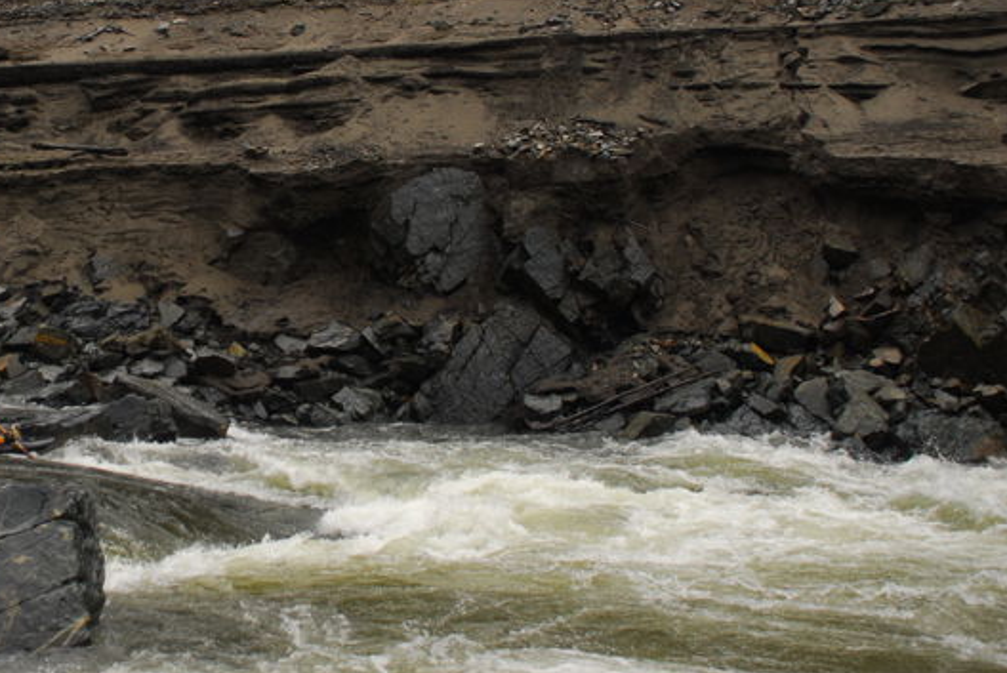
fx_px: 1400
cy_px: 211
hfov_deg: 38.5
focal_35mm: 50
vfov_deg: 26.8
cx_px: 250
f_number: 3.8
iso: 320
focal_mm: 22
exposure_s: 1/320
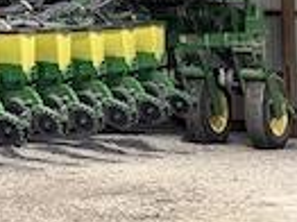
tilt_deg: +6.5
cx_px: -478
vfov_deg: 9.8
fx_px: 1260
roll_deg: -0.9
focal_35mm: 147
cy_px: -111
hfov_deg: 10.8
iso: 200
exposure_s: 1/60
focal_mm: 6.76
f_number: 1.78
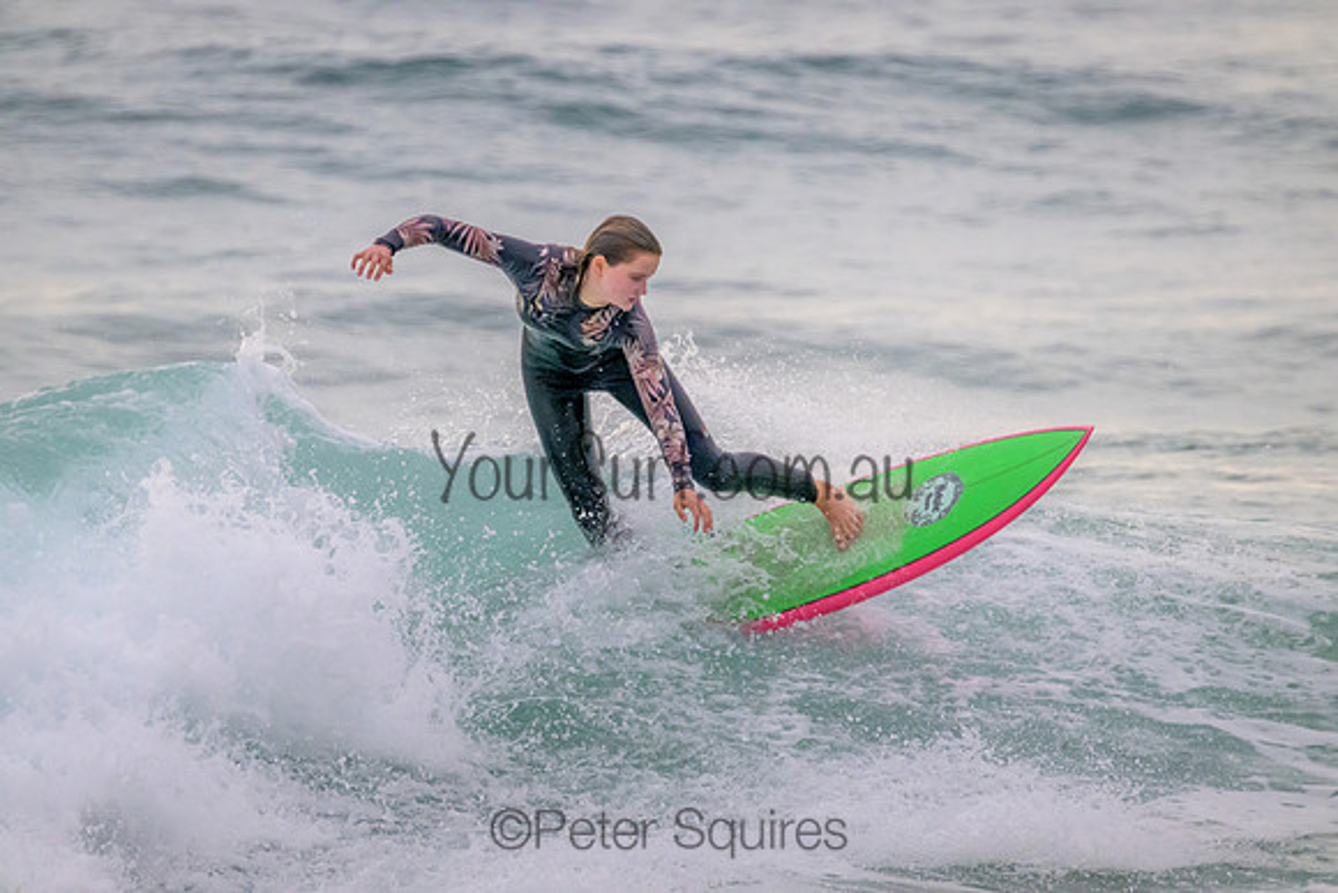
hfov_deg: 2.6
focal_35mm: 800
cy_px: 446
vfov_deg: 1.7
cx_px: 669
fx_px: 29739
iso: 8000
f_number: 11
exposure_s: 1/2000
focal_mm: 800
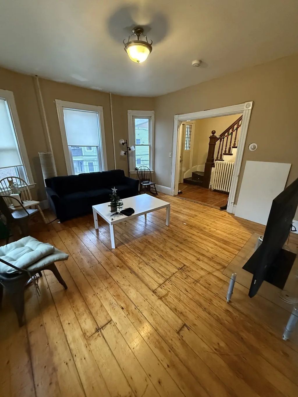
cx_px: 149
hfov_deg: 85.7
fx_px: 161
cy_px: 198
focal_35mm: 14
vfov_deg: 102.1
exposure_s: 1/60
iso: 800
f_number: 2.2
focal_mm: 2.22
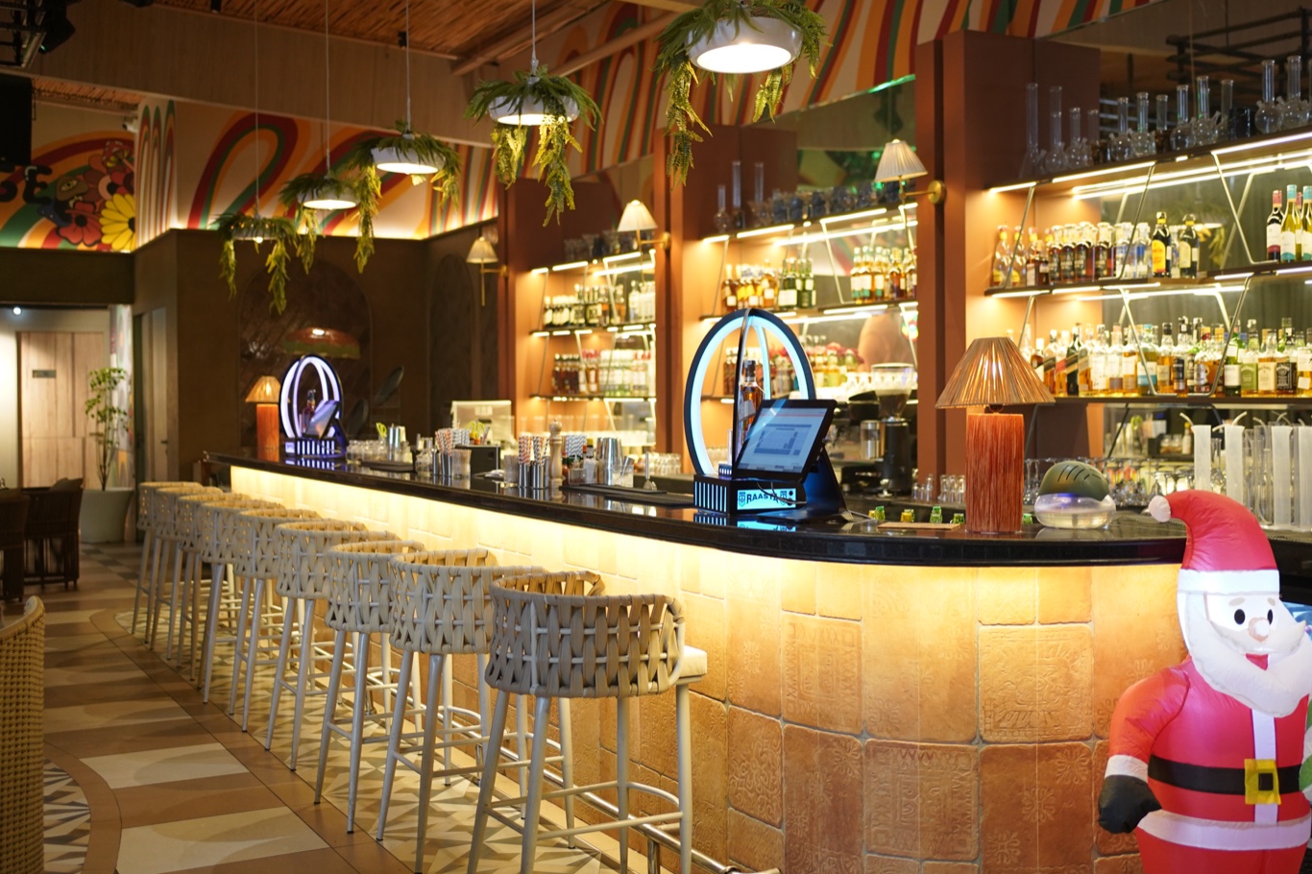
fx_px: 1494
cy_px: 407
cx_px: 749
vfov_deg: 32.6
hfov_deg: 47.3
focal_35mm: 41
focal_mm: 35
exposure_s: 1/125
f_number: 1.8
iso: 1000
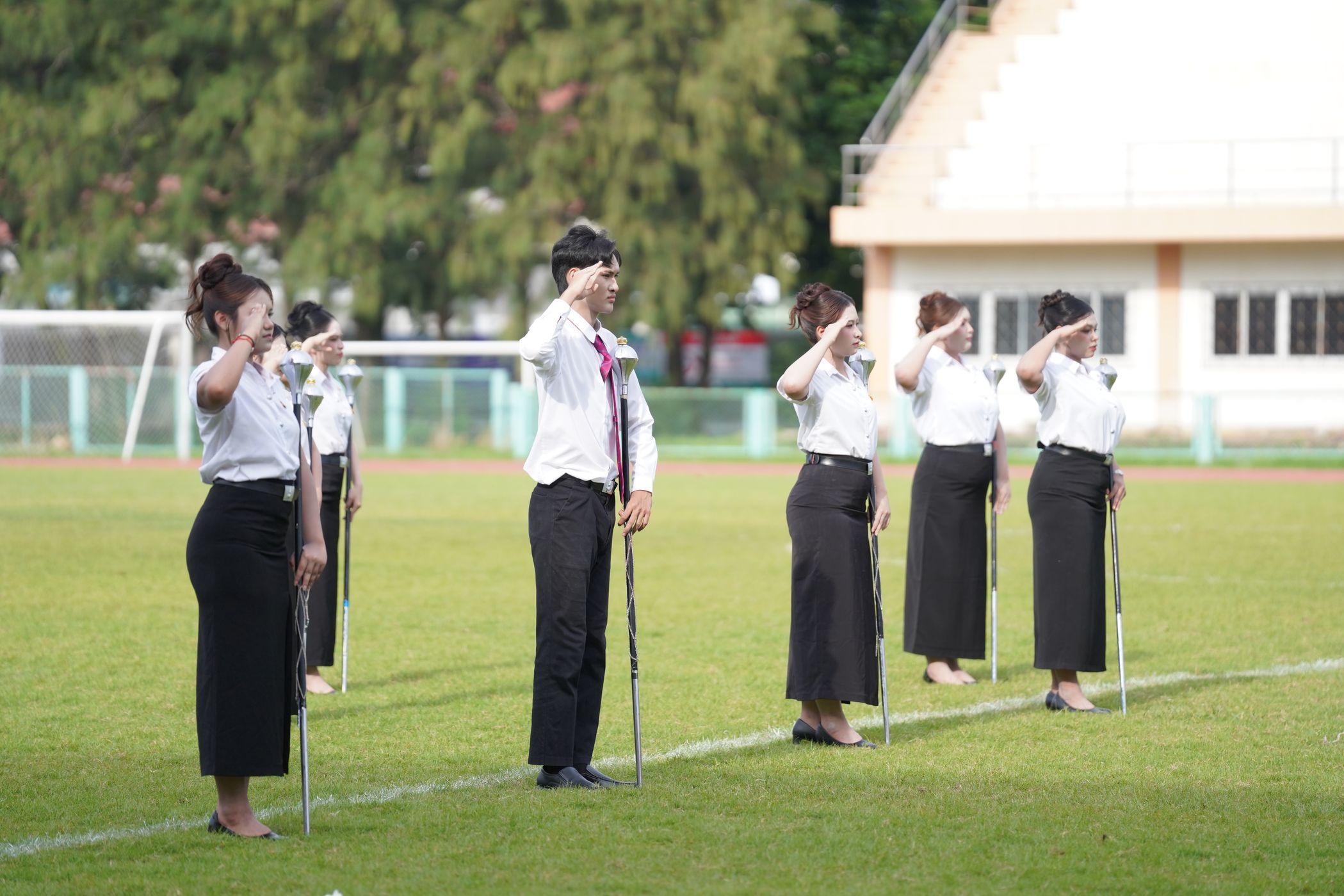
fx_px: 6532
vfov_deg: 7.8
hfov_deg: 11.7
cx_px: 672
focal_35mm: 175
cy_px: 448
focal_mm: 175
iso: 500
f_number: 2.8
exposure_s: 1/4000
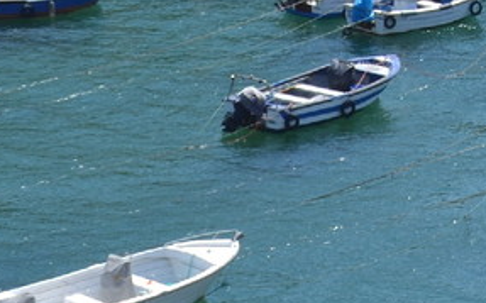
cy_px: -322
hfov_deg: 7.8
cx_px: 925
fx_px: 3428
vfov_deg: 5.0
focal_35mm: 259
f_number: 7.1
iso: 100
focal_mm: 38
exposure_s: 1/250
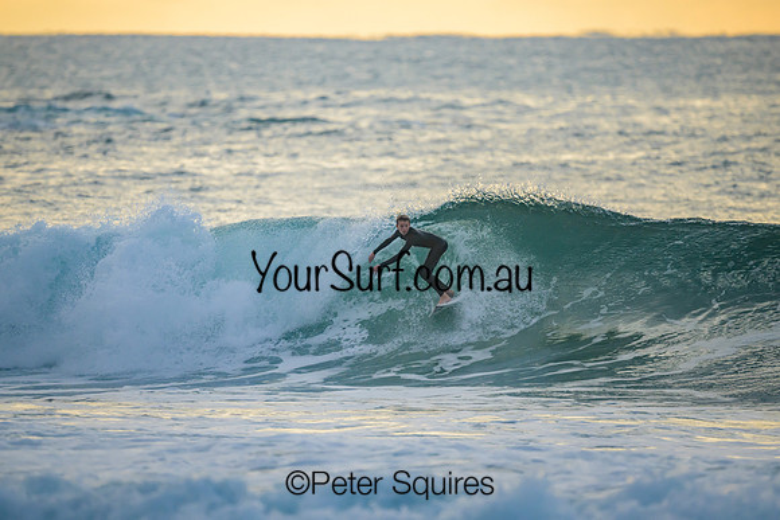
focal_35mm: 809
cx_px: 390
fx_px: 17536
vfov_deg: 1.7
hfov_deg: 2.5
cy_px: 260
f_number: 6.3
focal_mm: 800
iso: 1100
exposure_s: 1/2000
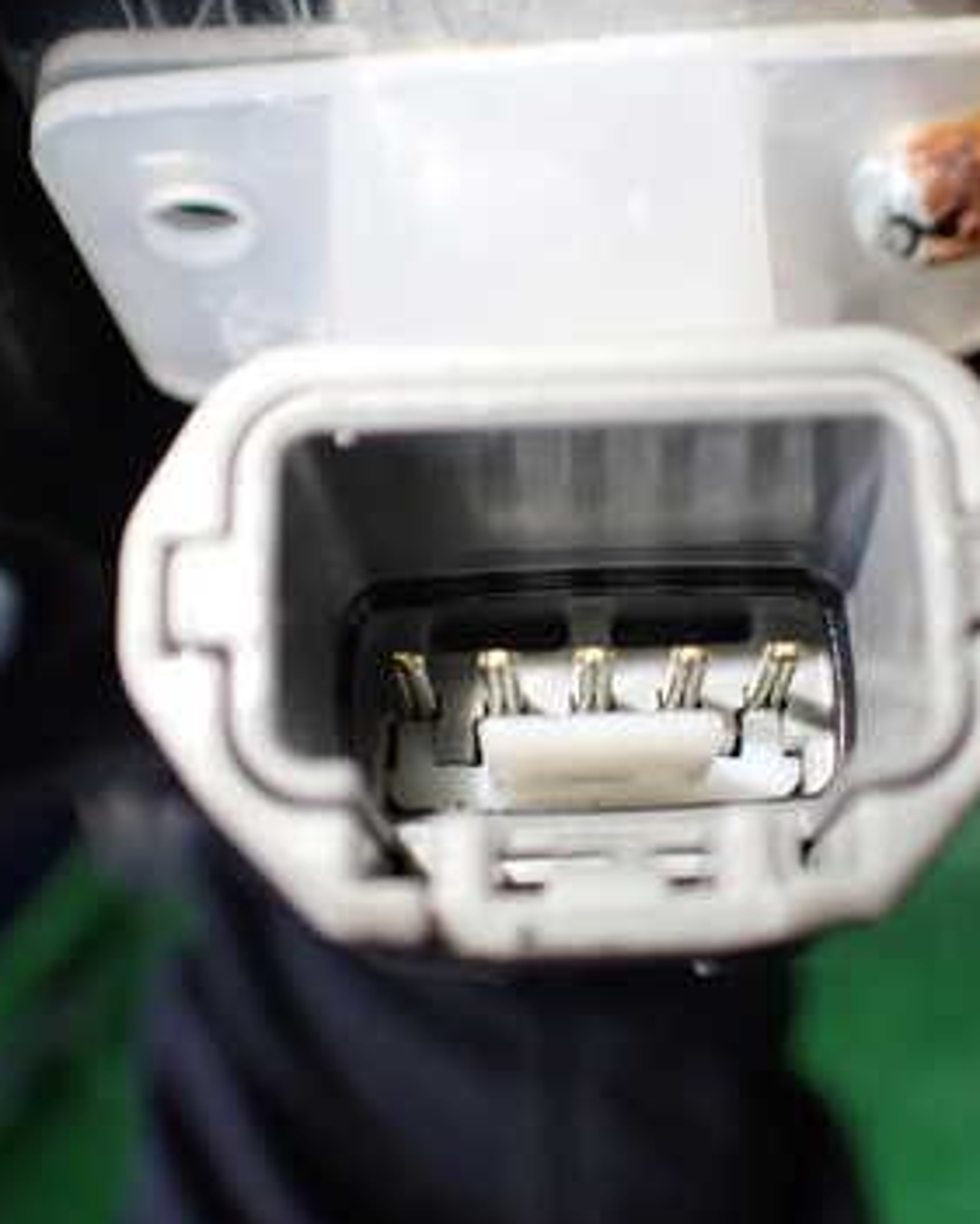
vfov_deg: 37.3
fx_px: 1812
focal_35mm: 50
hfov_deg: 30.1
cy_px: 628
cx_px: 614
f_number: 2.3
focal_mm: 5.4
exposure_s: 1/125
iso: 320
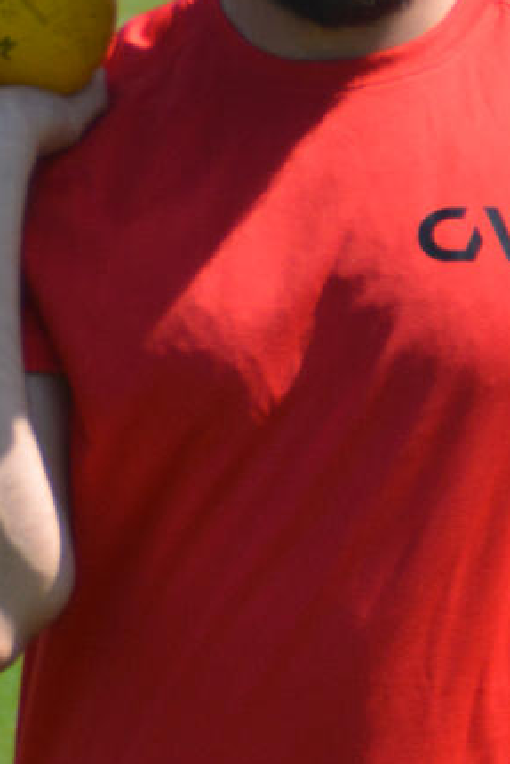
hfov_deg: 1.0
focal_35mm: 1428
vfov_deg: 1.4
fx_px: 30318
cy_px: 856
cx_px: 570
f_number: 6.3
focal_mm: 200
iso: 400
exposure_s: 1/1600
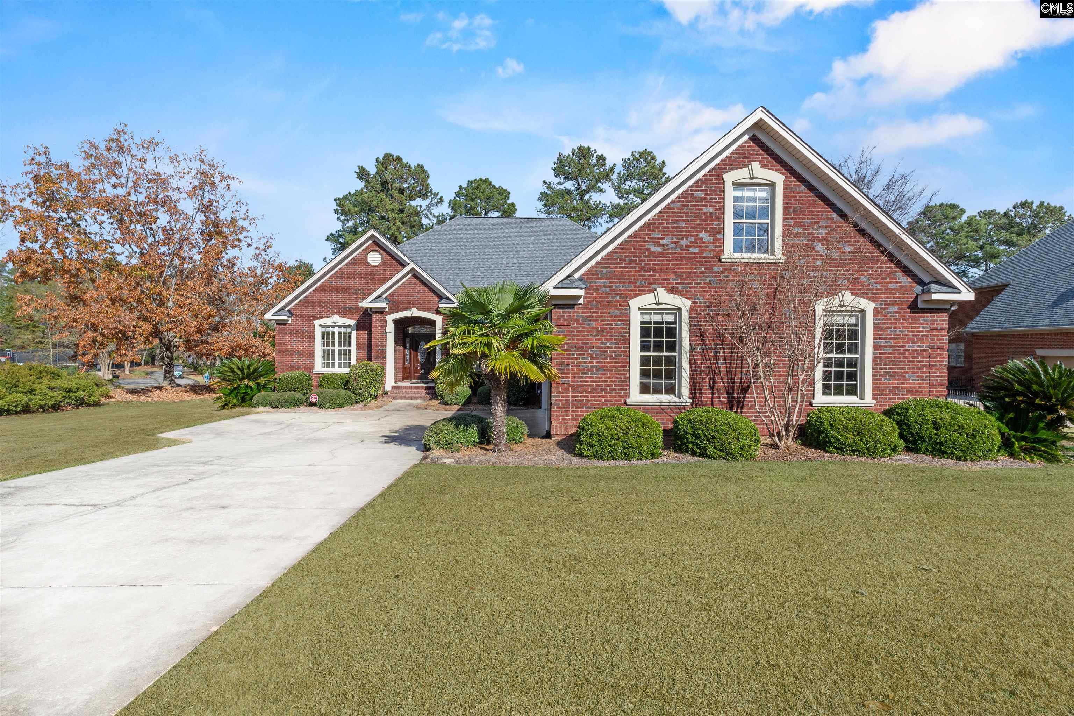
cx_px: 537
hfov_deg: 95.0
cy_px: 358
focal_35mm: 16
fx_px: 492
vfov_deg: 72.1
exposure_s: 1/400
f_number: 6.3
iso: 200
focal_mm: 11
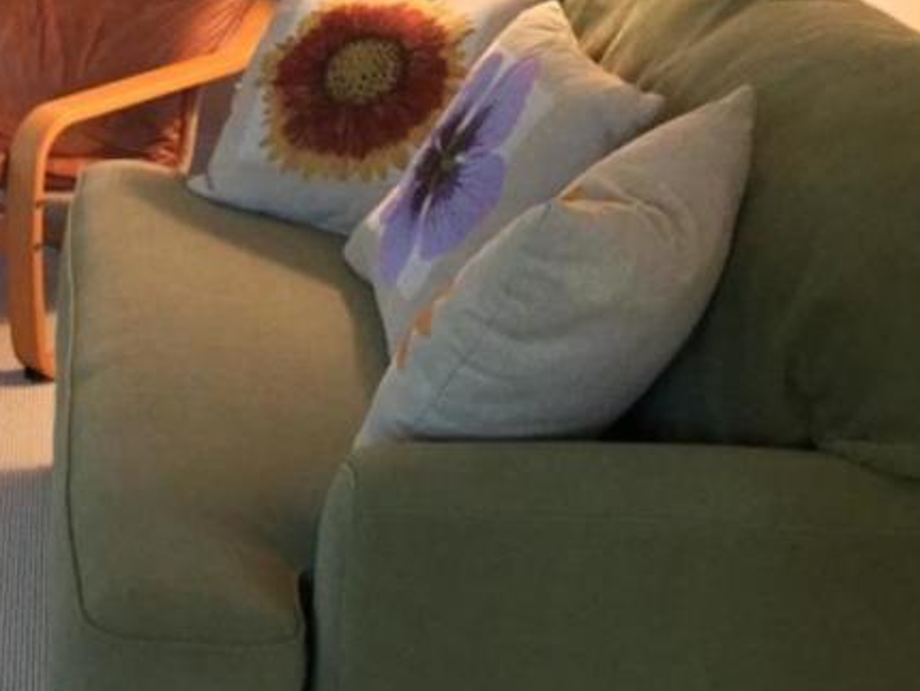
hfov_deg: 24.4
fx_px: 1967
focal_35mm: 74
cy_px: 94
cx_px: -117
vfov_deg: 19.6
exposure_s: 1/20
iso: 200
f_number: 2.4
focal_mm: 3.3
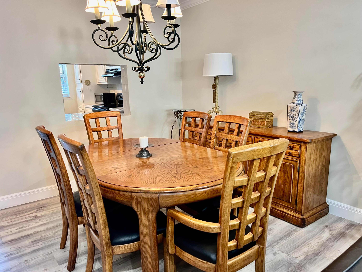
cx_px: 181
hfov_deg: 67.3
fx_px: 272
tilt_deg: -11.9
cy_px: 136
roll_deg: +1.0
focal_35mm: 26
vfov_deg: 53.1
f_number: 1.5
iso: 200
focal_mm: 5.7
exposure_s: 1/60
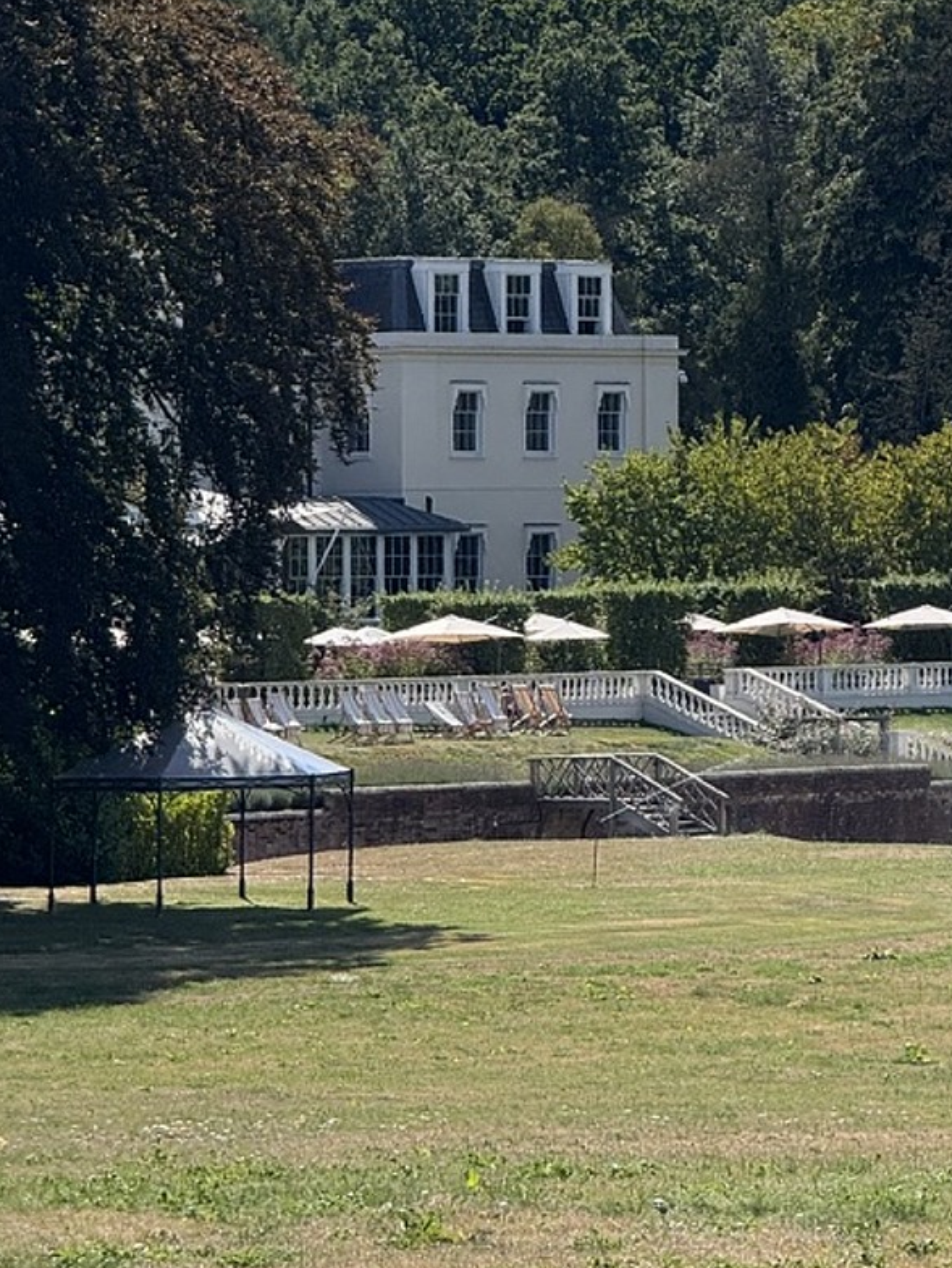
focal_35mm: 220
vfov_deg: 9.0
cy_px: 144
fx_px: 8065
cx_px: 837
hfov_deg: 6.7
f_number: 2.8
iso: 50
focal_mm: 15.66
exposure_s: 1/2212
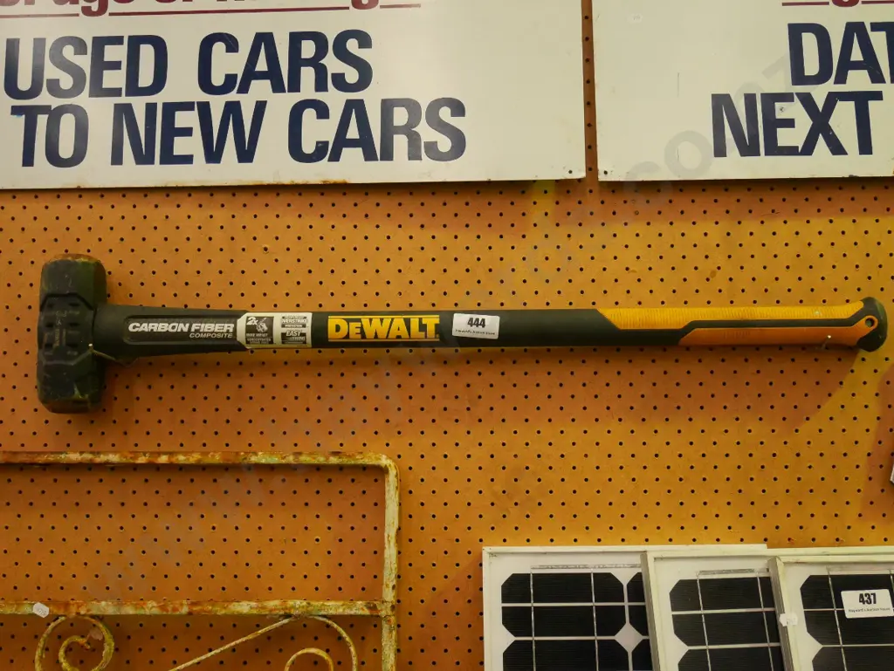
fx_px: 930
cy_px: 336
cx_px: 447
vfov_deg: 39.7
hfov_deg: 51.3
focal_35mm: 36
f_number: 4.2
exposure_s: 1/250
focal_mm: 18
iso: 3200
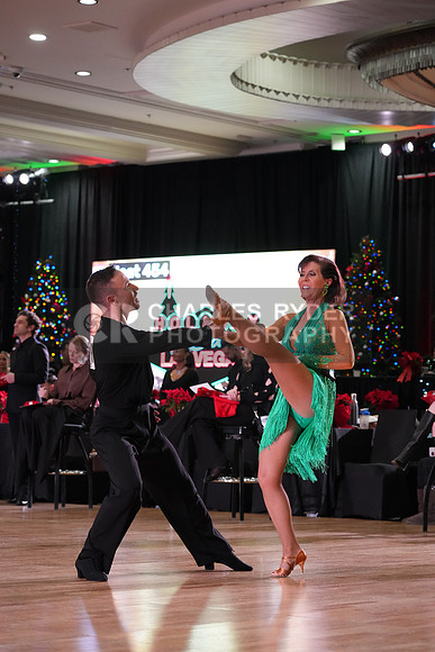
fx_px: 1902
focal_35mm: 105
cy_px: 326
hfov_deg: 13.0
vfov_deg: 19.5
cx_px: 218
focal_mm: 105
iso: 5000
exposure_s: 1/320
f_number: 5
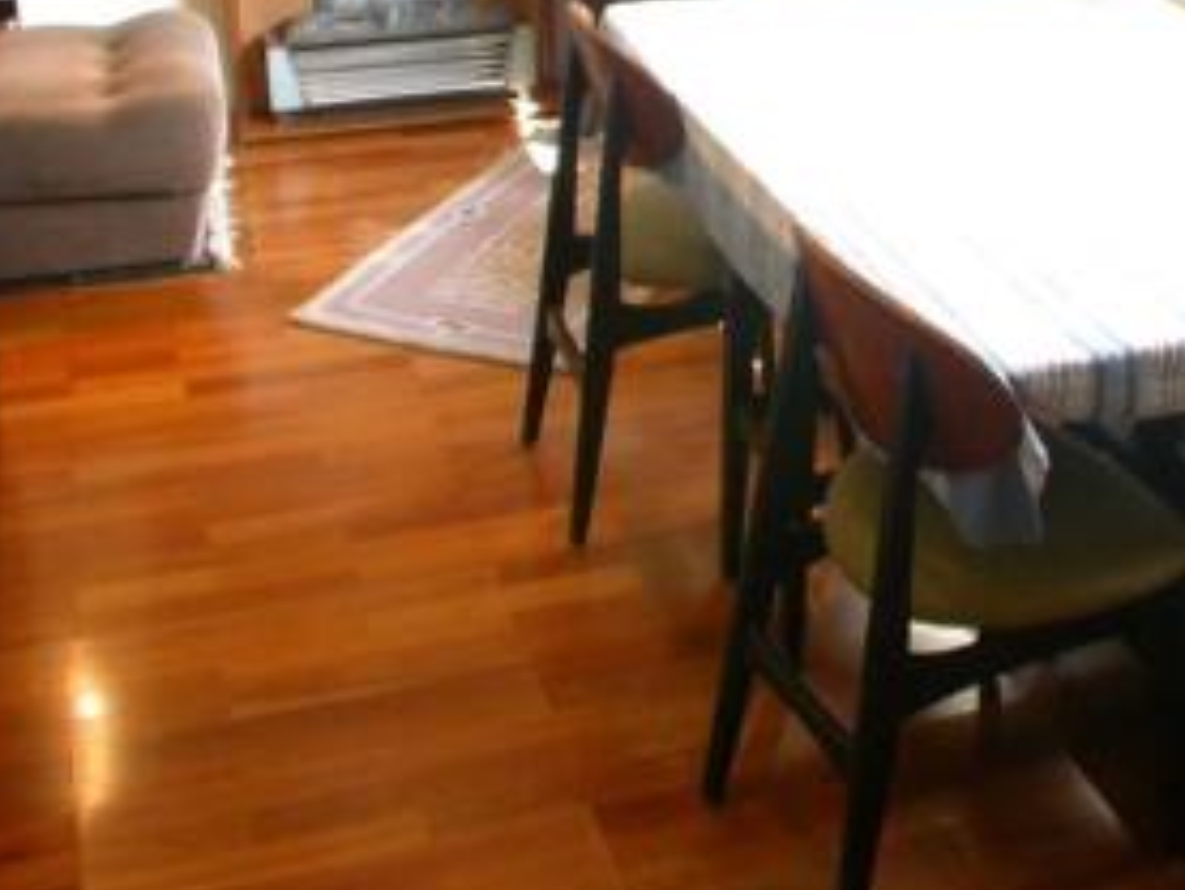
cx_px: 862
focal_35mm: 80
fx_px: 2740
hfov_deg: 24.2
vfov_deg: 18.1
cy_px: 75
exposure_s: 1/18
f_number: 2.6
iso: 100
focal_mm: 7.85
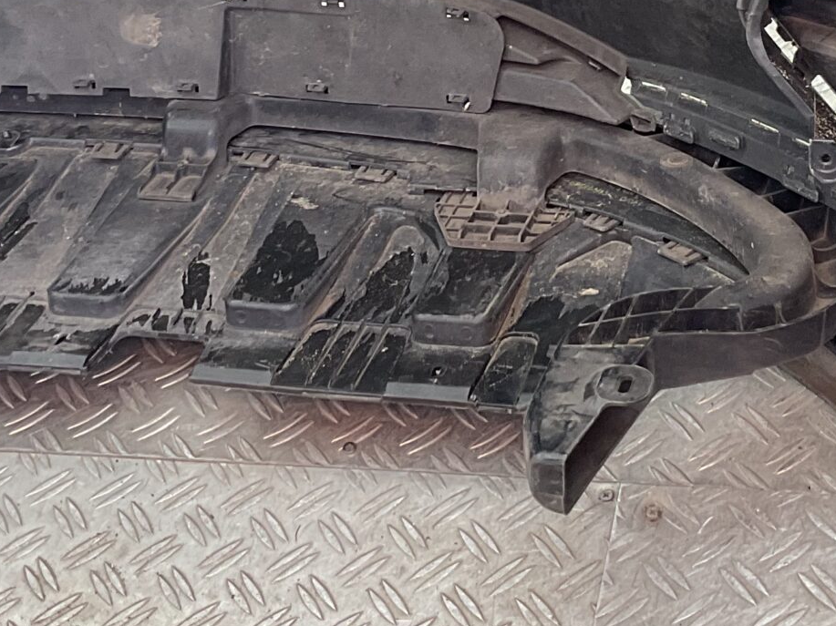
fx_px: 1955
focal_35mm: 81
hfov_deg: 24.1
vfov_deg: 17.7
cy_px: -10
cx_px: 498
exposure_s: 1/100
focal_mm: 3
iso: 50
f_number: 1.8
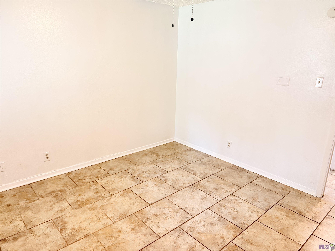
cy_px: 126
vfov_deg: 56.8
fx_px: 232
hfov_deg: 71.6
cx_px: 168
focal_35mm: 24
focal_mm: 6.76
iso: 640
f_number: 1.78
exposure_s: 1/60
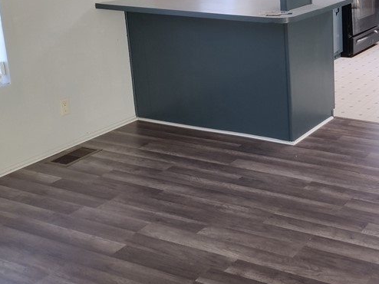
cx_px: 379
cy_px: 58
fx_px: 613
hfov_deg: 31.7
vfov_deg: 25.6
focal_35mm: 56
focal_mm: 4.71
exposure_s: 1/40
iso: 181
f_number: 1.7
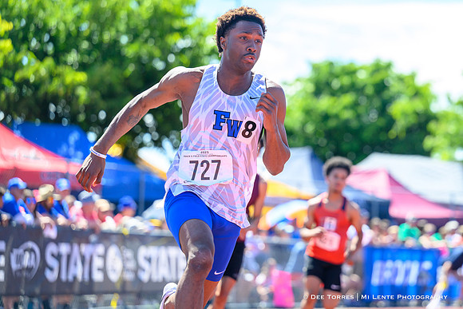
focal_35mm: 170
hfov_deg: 12.0
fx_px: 2191
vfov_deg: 8.1
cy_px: 134
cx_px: 315
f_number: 2.8
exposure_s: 1/2500
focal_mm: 125
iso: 500
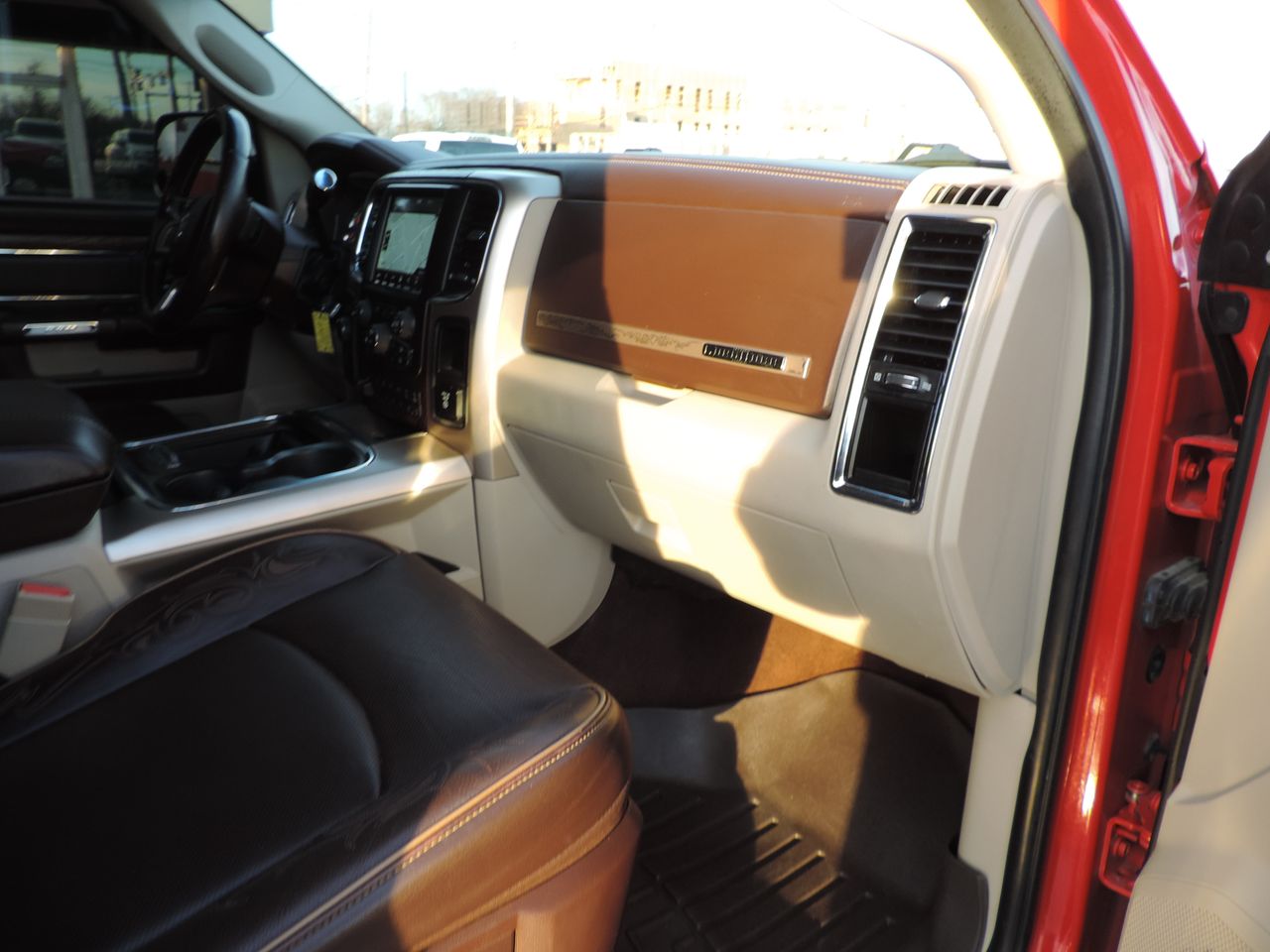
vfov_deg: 56.8
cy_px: 476
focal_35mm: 24
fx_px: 881
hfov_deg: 71.6
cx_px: 635
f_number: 3
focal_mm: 4.3
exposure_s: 1/40
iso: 80
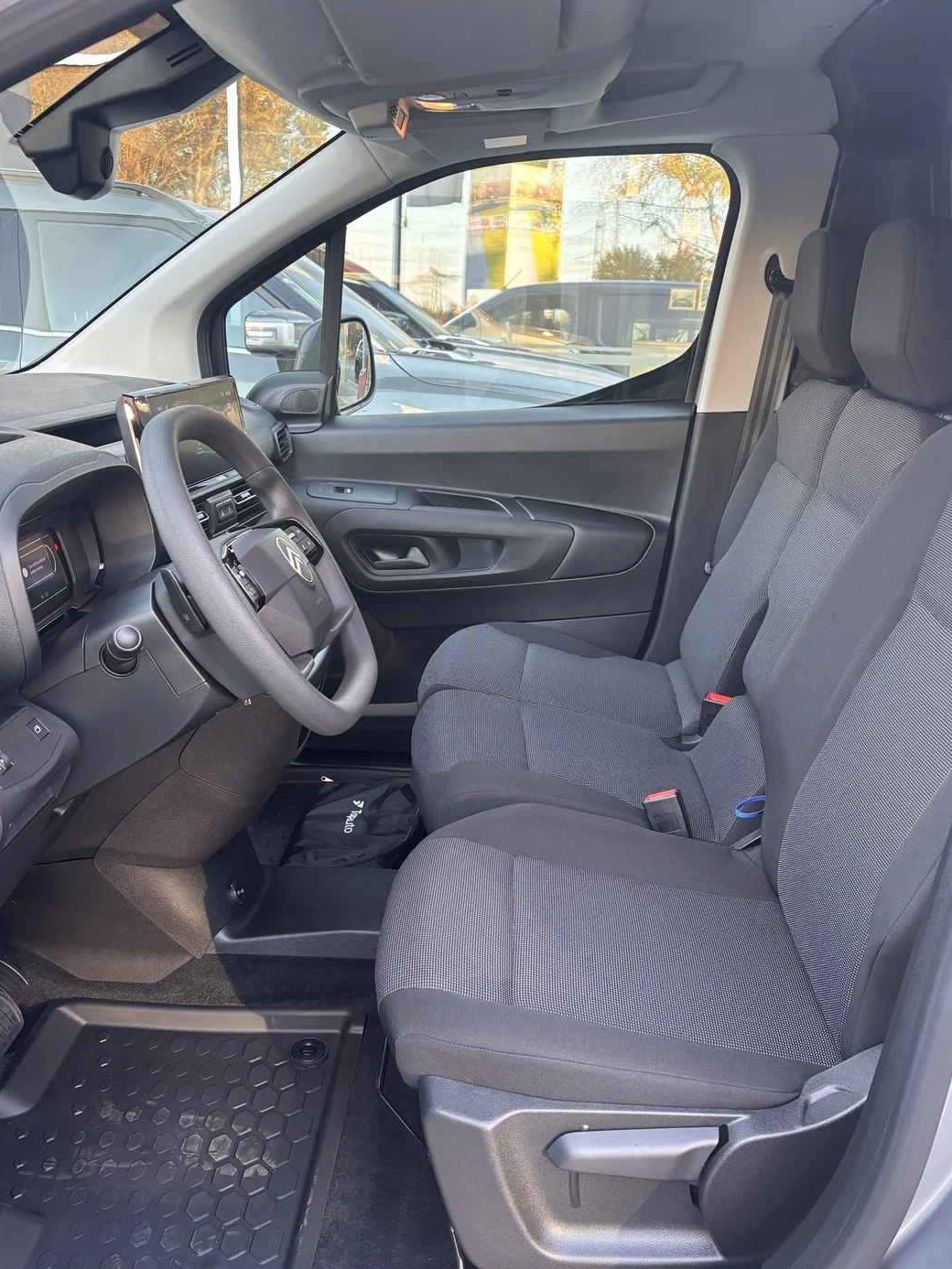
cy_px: 692
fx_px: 1100
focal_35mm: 30
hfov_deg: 46.8
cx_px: 443
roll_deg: -2.8
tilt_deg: -18.0
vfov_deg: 59.9
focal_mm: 5.96
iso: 160
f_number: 1.6
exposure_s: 1/60
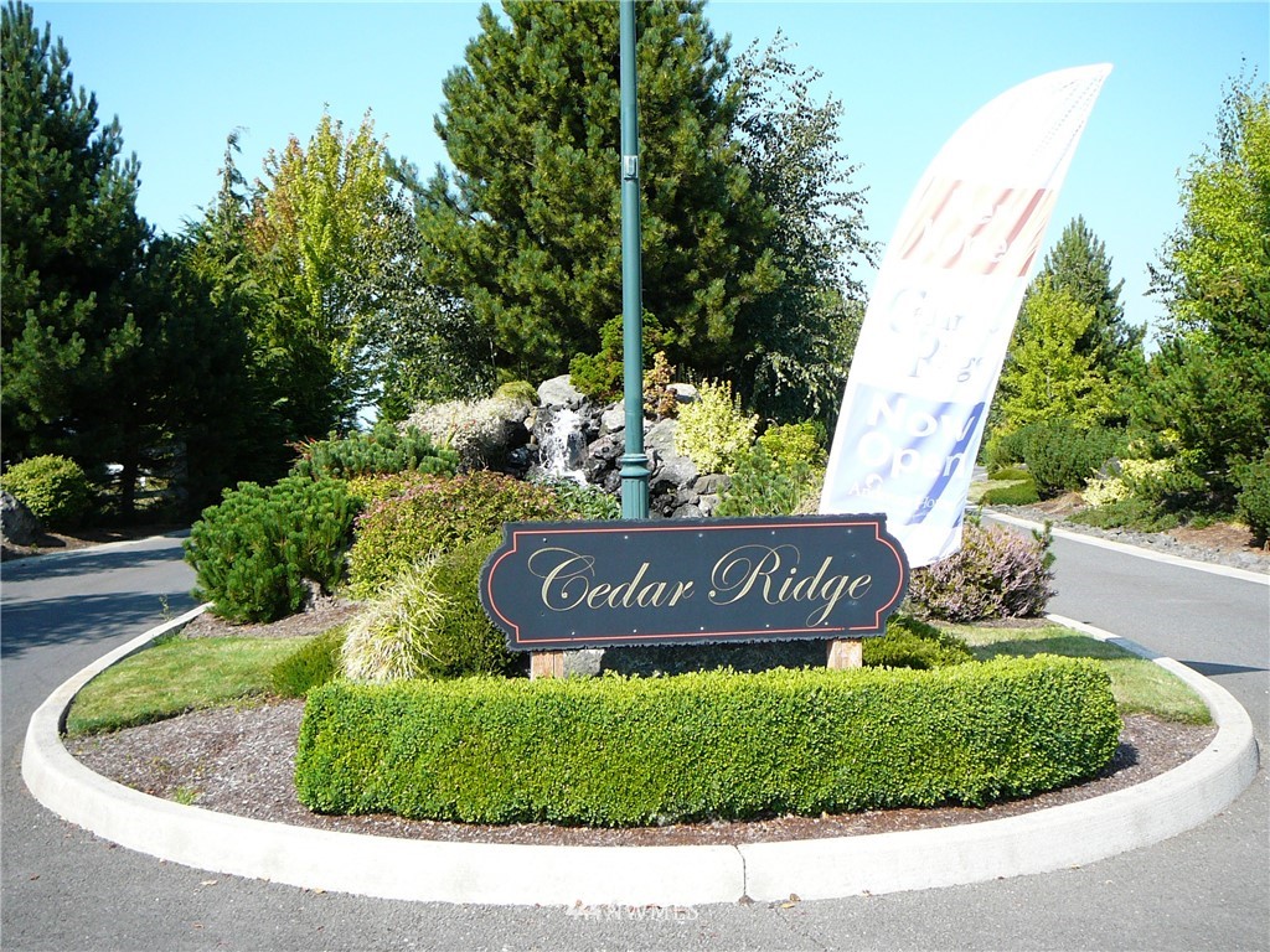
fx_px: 1284
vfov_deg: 40.7
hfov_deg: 52.6
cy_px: 476
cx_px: 635
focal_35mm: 35
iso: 80
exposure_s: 1/640
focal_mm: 5.2
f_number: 2.8
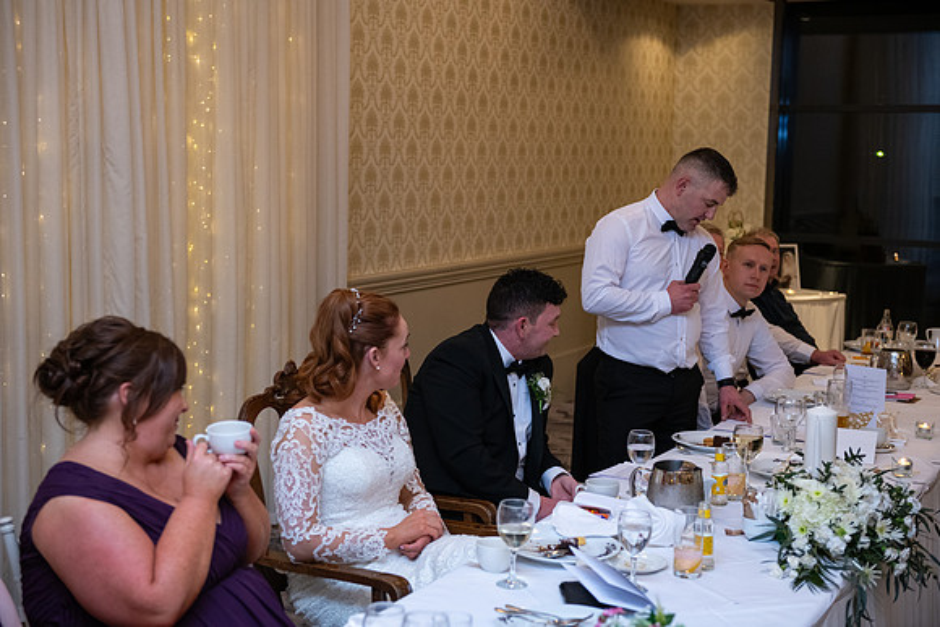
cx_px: 470
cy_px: 314
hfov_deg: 36.2
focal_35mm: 55
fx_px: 1436
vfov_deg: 24.6
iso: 1000
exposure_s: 1/160
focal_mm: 55
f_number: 3.5
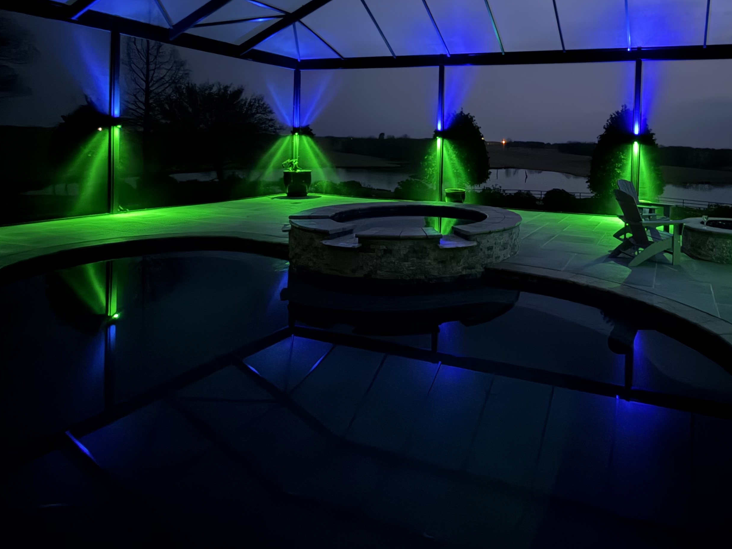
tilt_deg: -0.9
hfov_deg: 70.7
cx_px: 514
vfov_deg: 56.6
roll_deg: -2.1
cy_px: 153
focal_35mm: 23
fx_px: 486
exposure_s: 1/4
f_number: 2.2
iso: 1600
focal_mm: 2.22
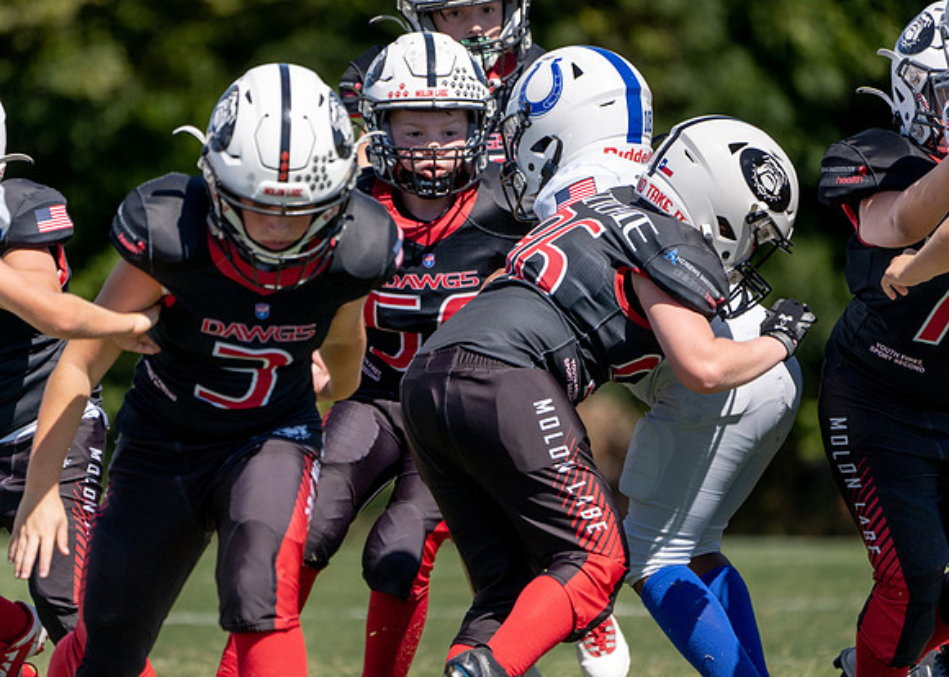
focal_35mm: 561
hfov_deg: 3.6
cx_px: 404
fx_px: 15105
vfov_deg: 2.6
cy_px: 320
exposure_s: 1/2000
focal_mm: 400
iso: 320
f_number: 5.6
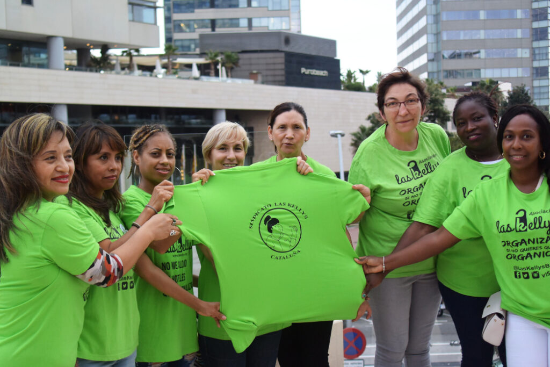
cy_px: 184
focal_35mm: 49
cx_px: 275
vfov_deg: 27.5
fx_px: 749
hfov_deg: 40.3
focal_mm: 18.5
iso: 400
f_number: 2
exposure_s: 1/640
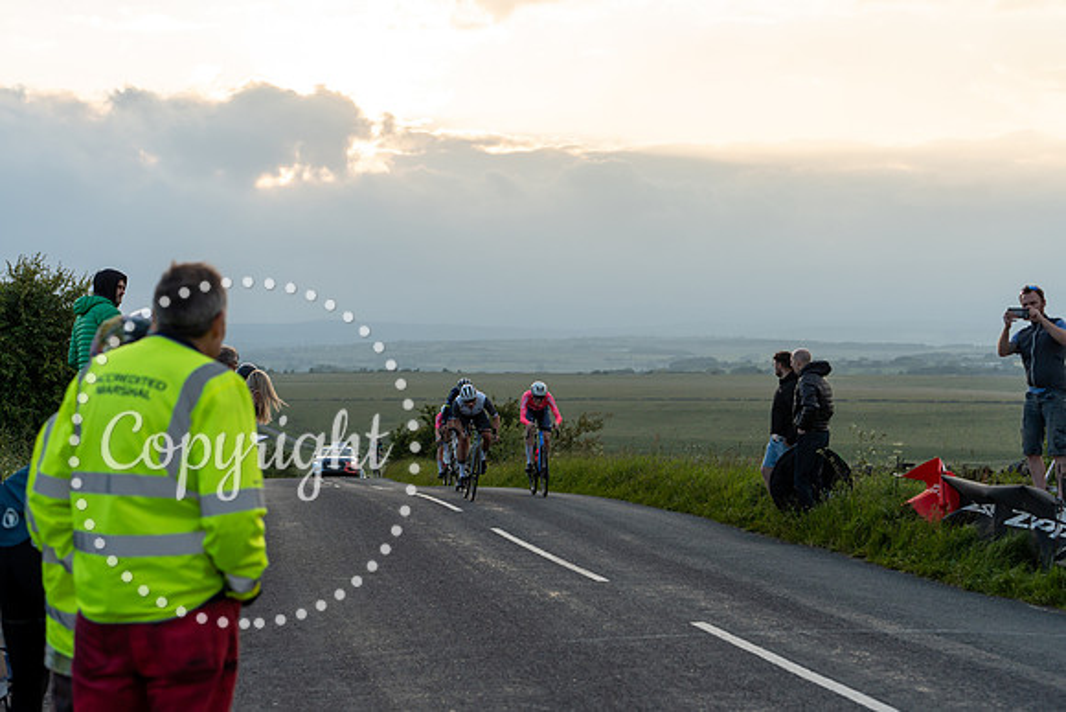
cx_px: 533
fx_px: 2073
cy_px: 356
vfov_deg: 19.5
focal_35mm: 70
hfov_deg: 28.8
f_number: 4.5
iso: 400
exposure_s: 1/1250
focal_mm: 70
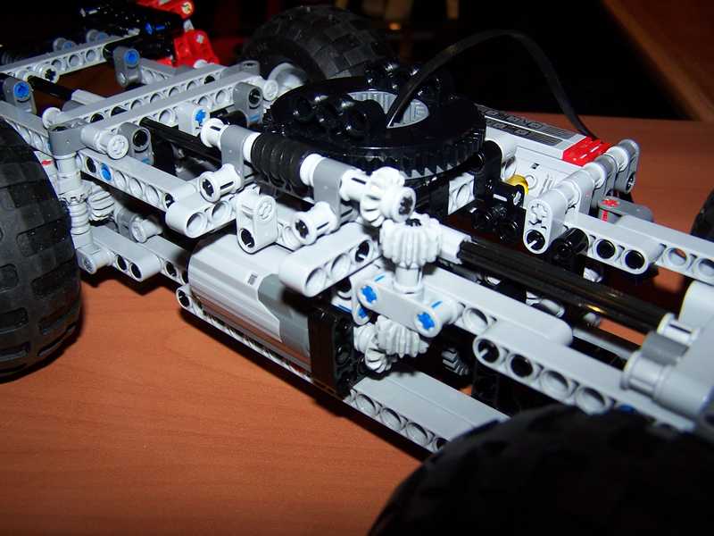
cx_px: 357
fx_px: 784
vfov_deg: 37.7
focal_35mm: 38
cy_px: 268
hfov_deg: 49.0
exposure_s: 1/60
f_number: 2.8
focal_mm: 6.3
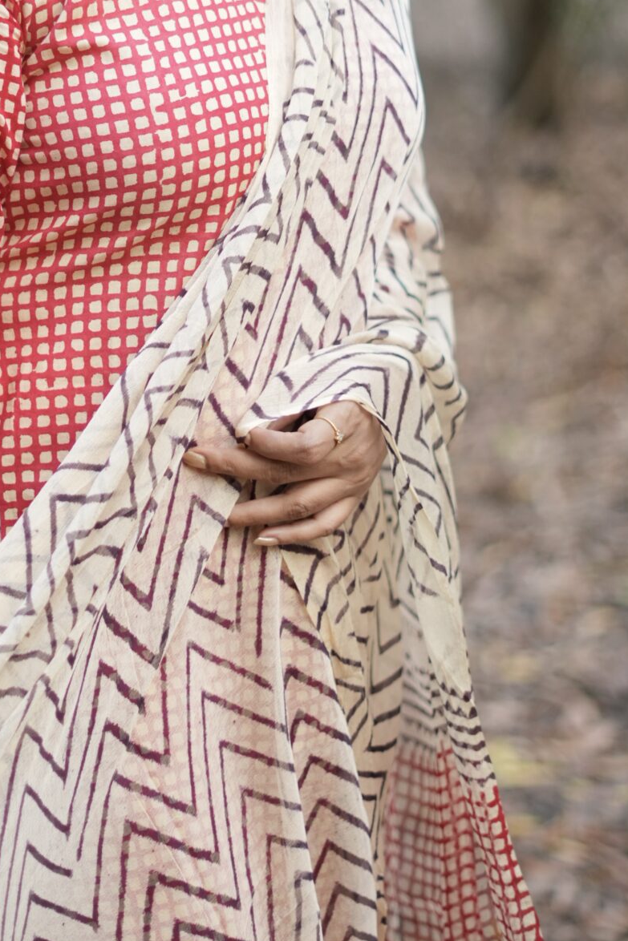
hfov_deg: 12.5
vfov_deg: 18.6
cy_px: 180
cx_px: 65
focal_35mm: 109
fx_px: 2851
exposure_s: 1/250
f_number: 1.8
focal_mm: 50
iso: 500
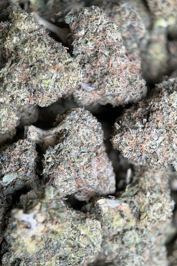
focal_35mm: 41
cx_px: 90
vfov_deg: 47.4
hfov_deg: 32.6
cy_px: 132
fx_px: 302
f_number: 1.78
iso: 64
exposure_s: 1/195
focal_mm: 6.86
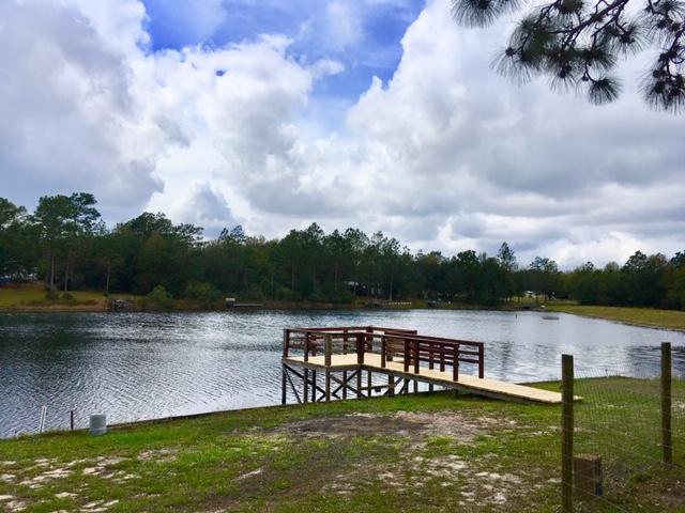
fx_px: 574
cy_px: 256
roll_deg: -1.5
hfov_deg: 61.7
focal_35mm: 29
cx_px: 342
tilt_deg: +3.0
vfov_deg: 48.2
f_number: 2.2
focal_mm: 4.15
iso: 25
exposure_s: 1/2653
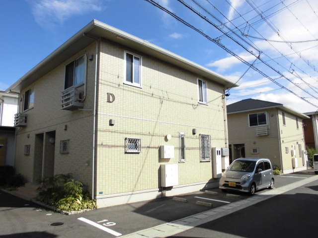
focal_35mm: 26
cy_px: 119
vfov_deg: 53.1
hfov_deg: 67.3
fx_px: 239
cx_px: 159
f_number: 3.5
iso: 100
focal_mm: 4.6
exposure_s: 1/640
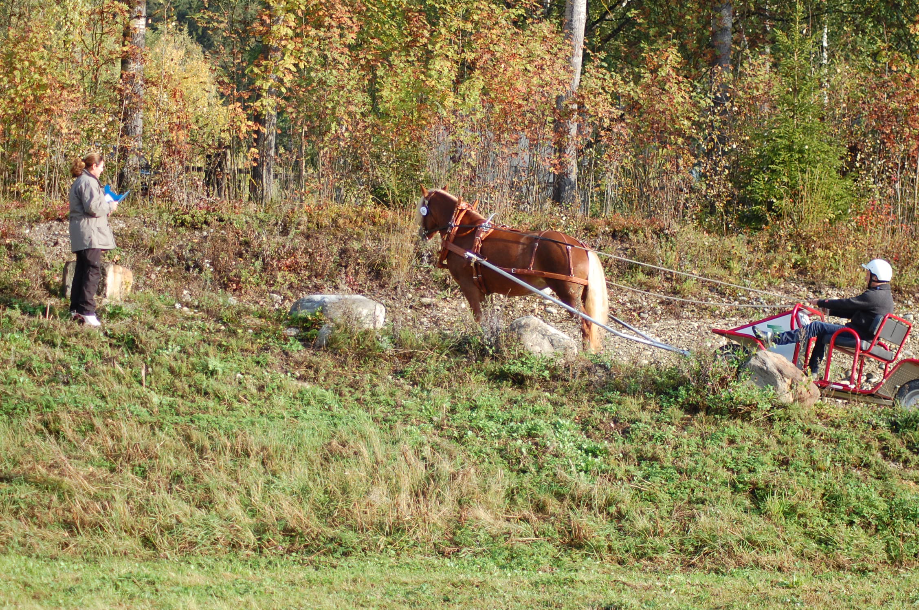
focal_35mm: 105
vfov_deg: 13.0
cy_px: 305
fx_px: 2676
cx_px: 460
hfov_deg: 19.5
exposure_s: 1/400
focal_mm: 70
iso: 400
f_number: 5
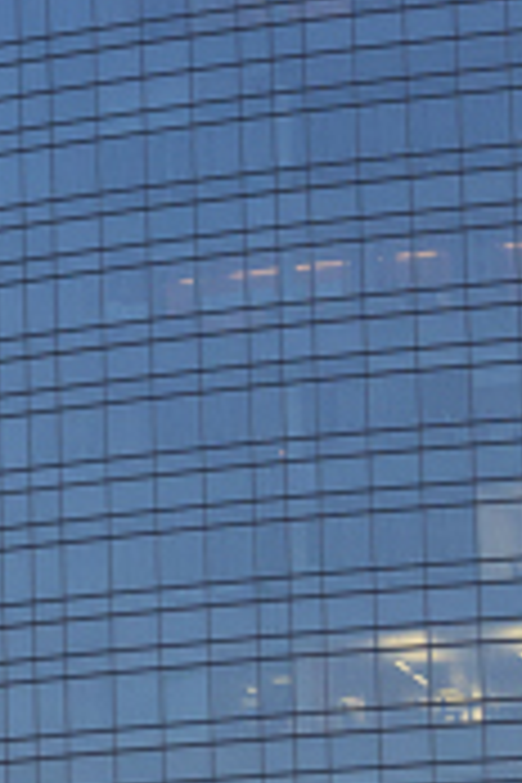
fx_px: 5611
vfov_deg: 8.0
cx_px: -873
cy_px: 202
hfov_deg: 5.1
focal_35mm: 258
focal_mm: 45
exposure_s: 1/125
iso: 400
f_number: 5.6
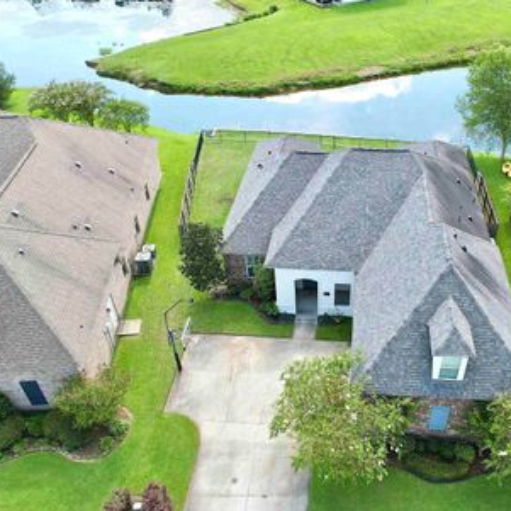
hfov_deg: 52.0
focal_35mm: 31
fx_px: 518
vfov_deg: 52.4
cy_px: 281
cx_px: 319
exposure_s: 1/160
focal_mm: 8.38
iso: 120
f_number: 2.8
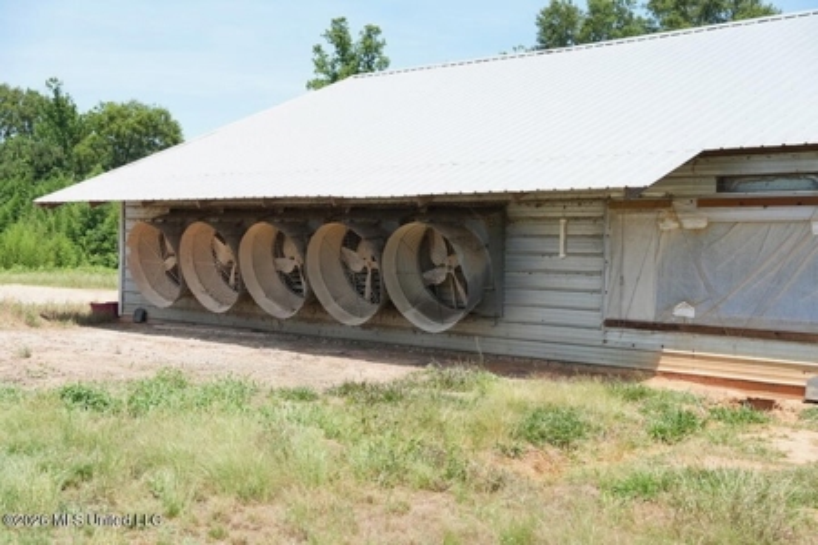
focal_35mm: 48
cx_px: 409
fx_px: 1091
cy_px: 272
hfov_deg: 41.1
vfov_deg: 28.1
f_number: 3.5
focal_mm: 48
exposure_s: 1/8000
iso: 2000
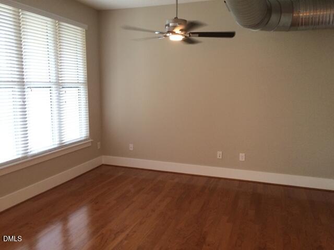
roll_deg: -1.4
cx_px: 167
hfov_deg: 61.7
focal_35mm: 29
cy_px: 125
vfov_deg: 48.2
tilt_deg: -11.8
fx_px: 280
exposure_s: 1/30
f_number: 2.2
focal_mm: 4.15
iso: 80
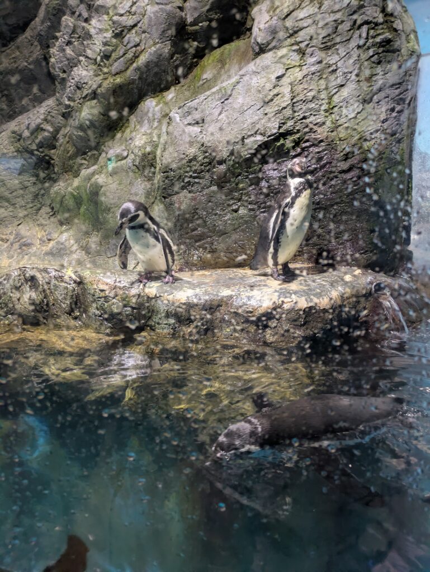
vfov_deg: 69.4
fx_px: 414
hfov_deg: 54.9
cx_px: 215
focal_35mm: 25
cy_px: 286
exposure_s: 1/50
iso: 227
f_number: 1.89
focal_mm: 5.43
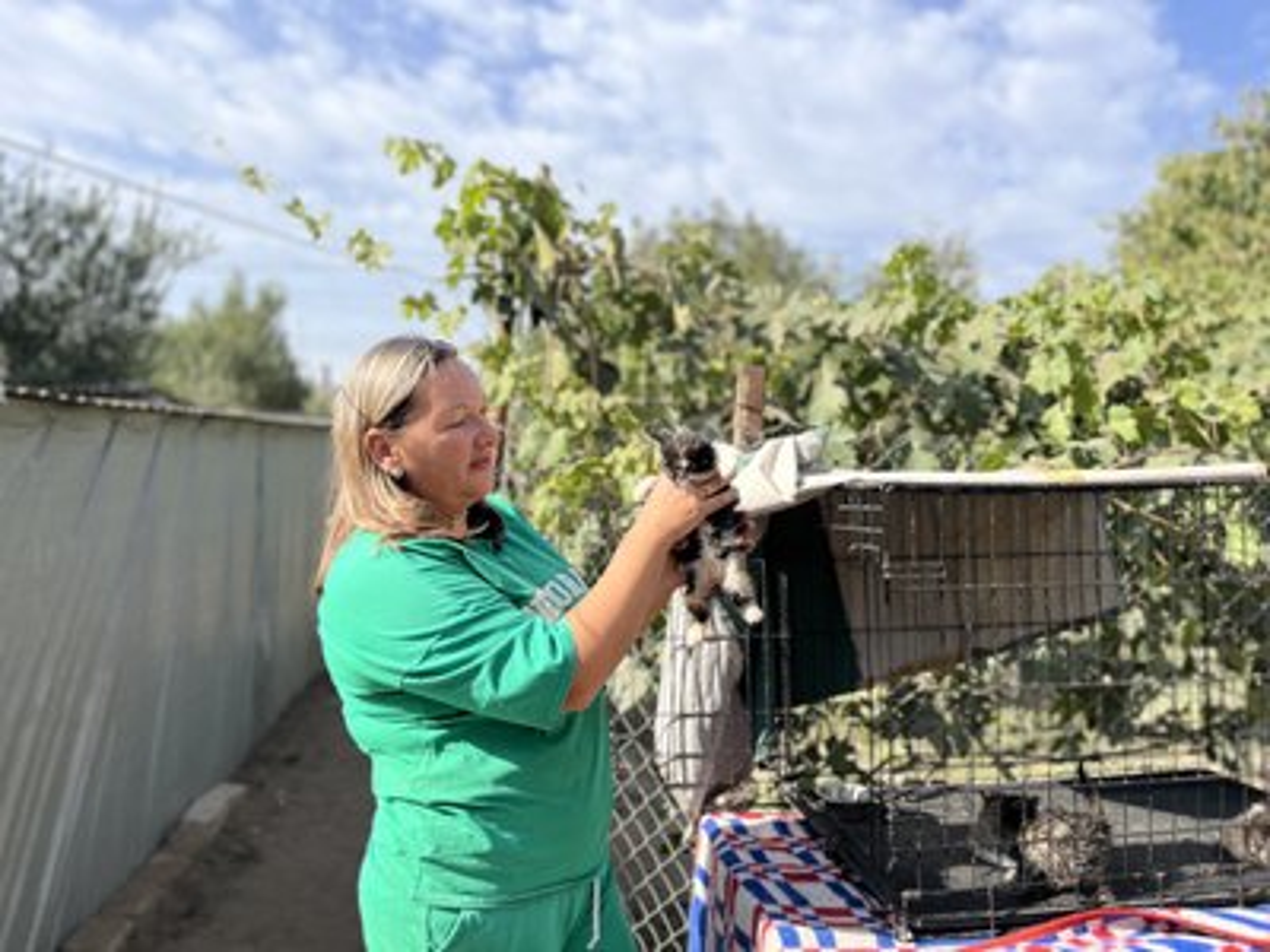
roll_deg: -0.9
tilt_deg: -0.7
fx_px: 954
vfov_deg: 53.1
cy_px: 476
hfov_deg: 67.3
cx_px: 635
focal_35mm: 26
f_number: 1.6
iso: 50
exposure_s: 1/2062
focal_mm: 5.1
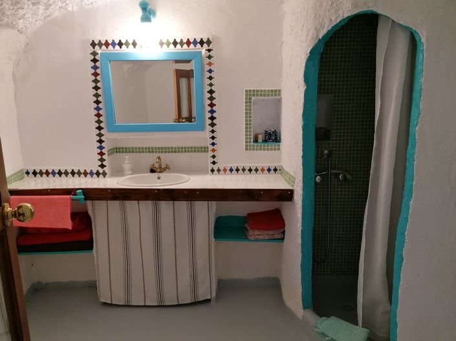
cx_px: 228
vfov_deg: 51.3
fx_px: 355
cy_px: 170
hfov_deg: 65.3
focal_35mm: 27
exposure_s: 1/50
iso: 160
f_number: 1.8
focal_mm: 4.75
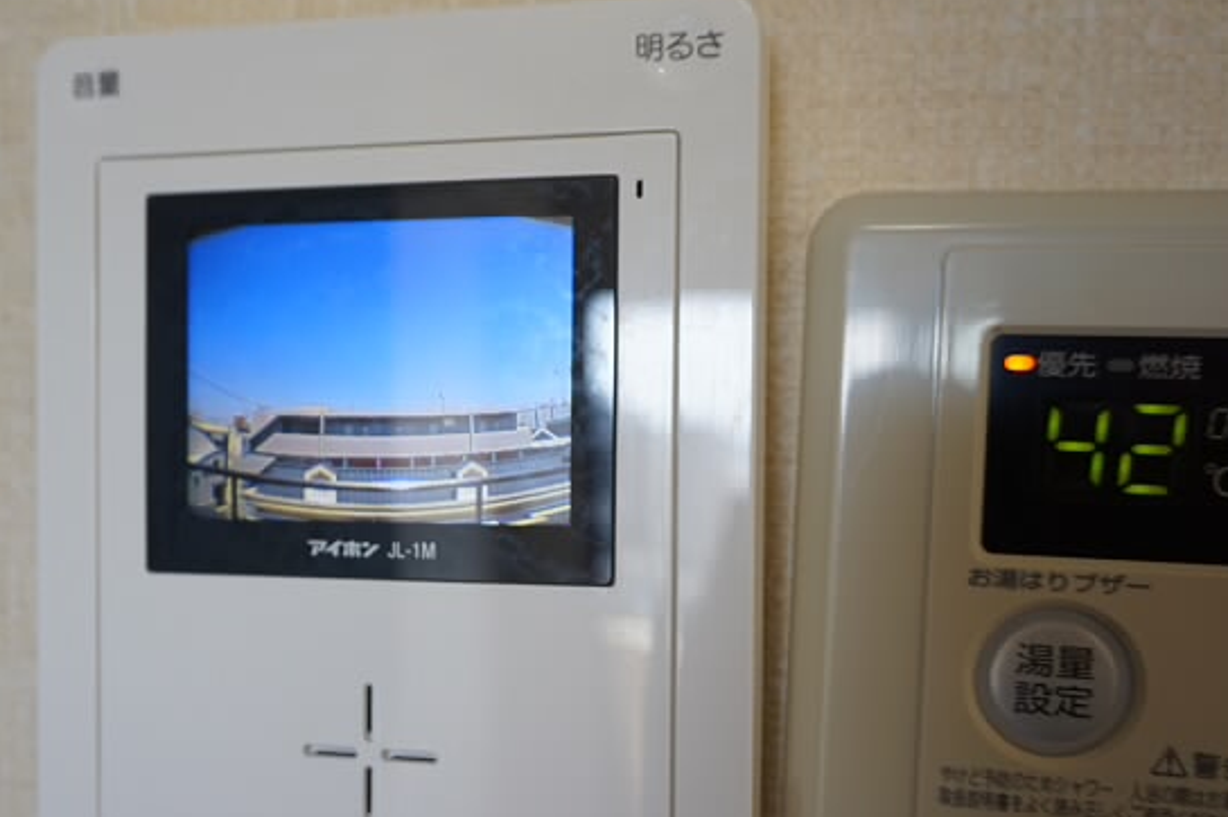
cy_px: 508
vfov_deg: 30.4
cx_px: 450
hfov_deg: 44.1
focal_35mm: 44
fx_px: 1500
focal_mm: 22
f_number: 4
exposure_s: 1/60
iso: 200
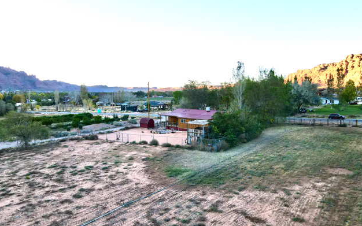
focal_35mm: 26
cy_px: 105
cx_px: 182
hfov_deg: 70.4
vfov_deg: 47.5
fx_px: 256
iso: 100
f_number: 2.8
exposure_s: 1/240
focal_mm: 4.5
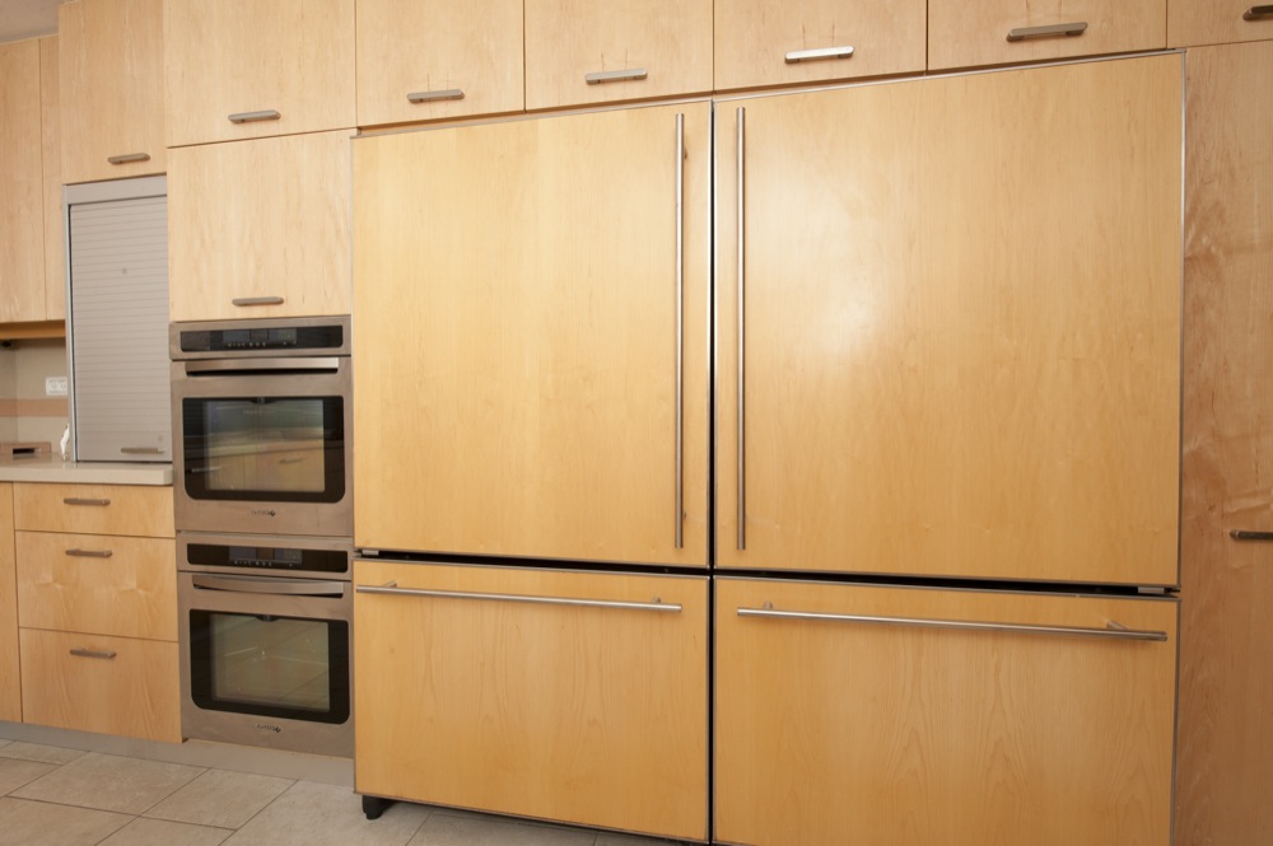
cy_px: 423
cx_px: 636
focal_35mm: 18
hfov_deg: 90.0
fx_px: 636
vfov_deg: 67.3
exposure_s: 1/160
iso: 400
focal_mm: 18
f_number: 13
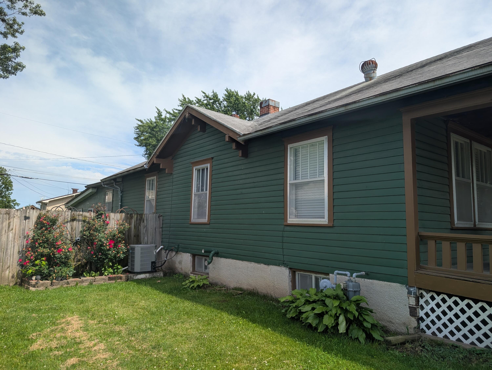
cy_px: 185
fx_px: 342
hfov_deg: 71.5
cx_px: 246
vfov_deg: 56.9
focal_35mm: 24
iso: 22
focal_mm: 6.9
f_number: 1.68
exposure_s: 1/892
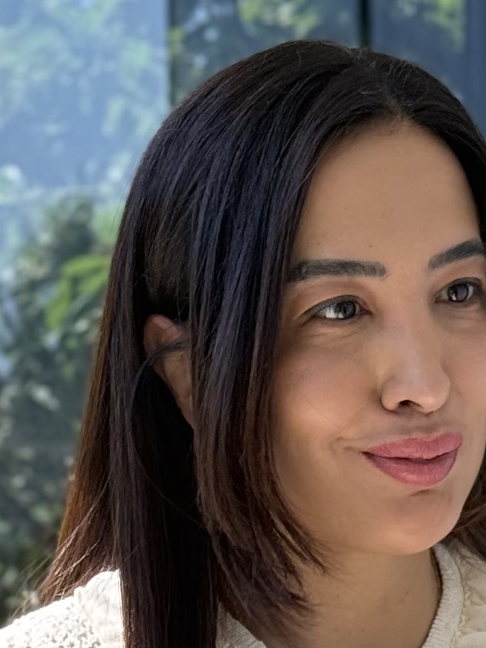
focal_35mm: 182
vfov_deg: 10.4
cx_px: 453
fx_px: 3405
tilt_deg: -17.8
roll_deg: +0.5
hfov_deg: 8.1
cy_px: 1056
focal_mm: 6.76
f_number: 1.78
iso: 80
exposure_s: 1/493
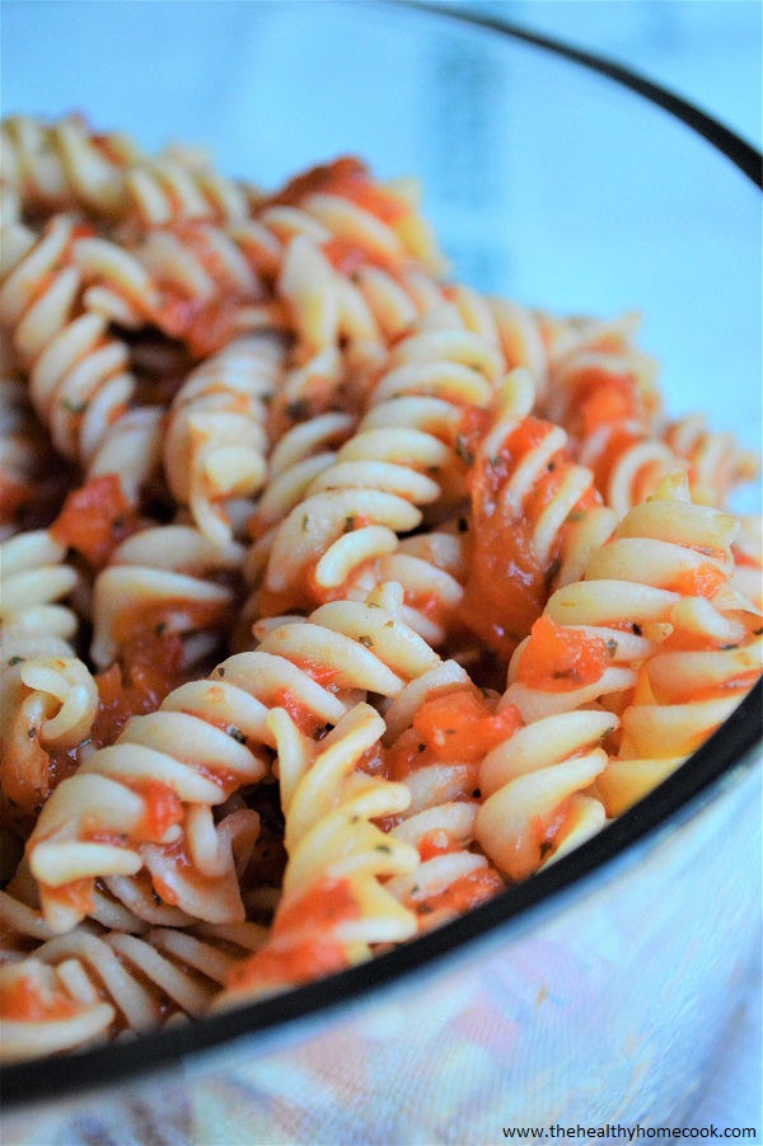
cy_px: 573
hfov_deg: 20.6
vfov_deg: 30.5
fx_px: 2101
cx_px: 382
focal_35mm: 66
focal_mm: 44
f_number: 5.3
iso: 3200
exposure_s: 1/400
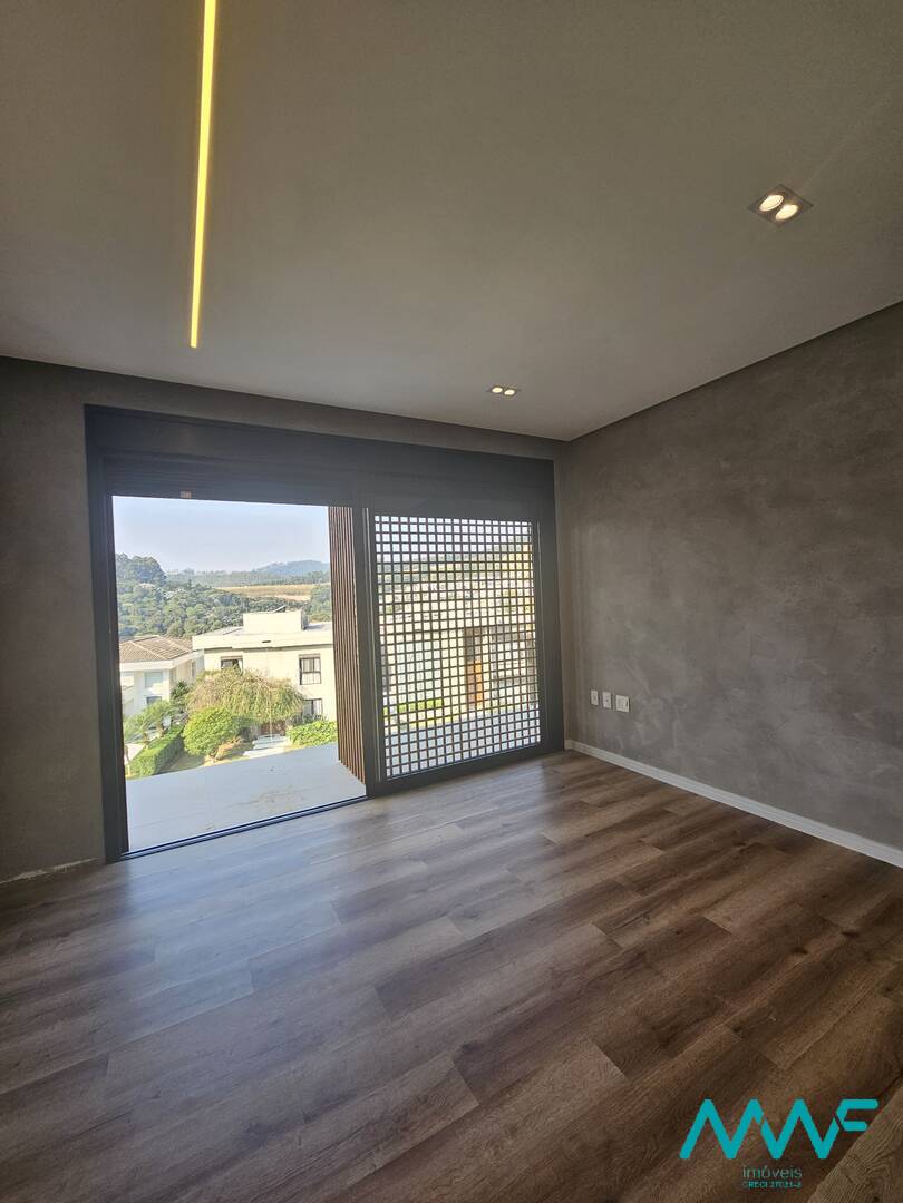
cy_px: 602
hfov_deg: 89.9
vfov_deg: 106.2
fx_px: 452
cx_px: 452
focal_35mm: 13
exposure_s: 1/249
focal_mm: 2.2
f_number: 2.2
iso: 64
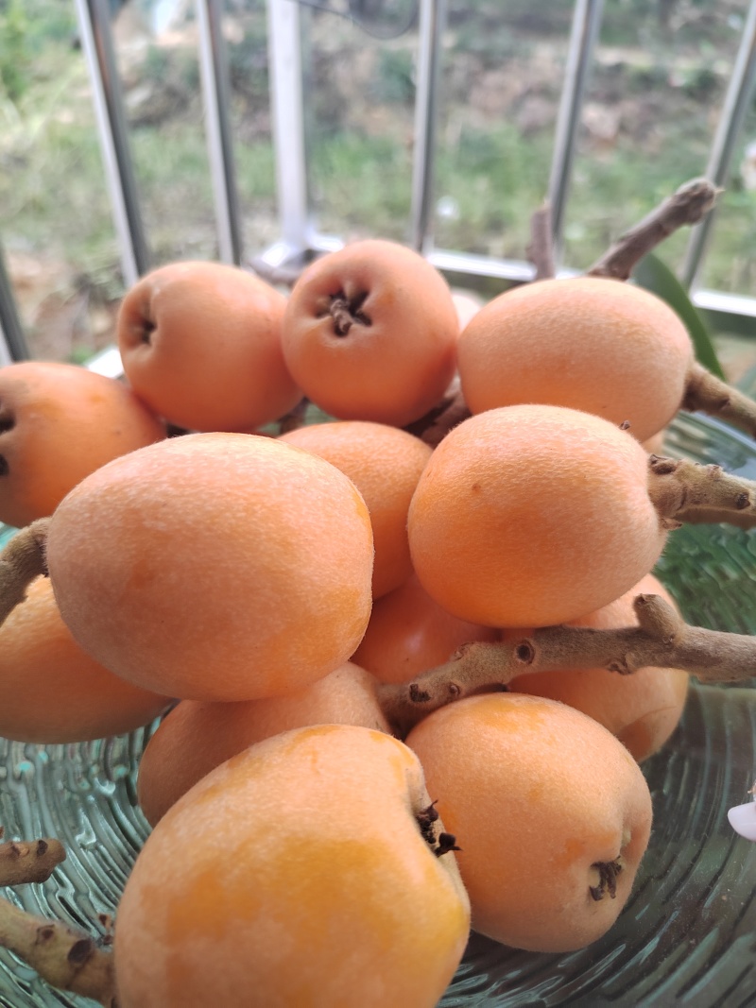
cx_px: 378
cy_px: 504
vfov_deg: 73.9
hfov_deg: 58.9
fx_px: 670
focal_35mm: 23
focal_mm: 5.52
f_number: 1.9
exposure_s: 1/120
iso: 463
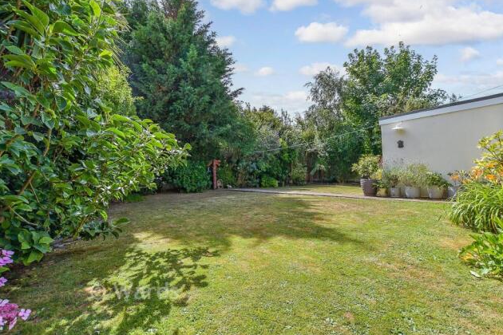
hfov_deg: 69.4
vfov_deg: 49.5
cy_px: 172
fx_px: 363
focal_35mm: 26
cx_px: 260
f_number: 8
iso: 160
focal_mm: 17
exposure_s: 1/250
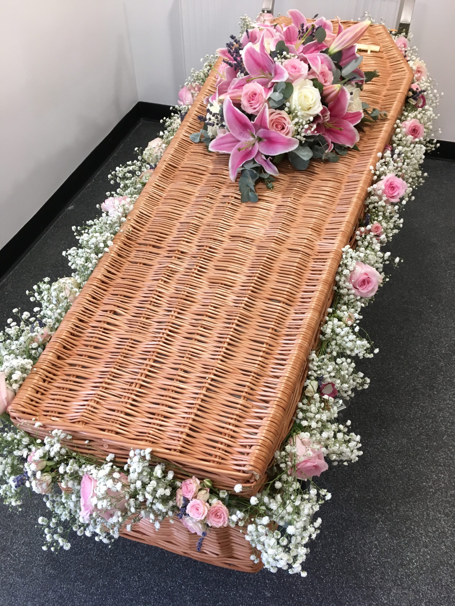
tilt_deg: -47.0
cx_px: 228
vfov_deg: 61.7
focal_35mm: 29
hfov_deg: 48.2
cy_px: 303
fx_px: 508
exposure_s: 1/33
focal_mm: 4.15
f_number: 2.2
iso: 100
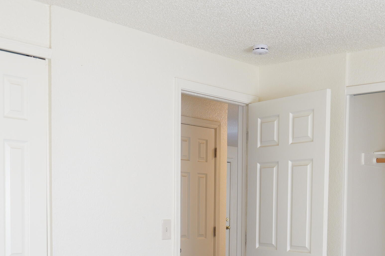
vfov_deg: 22.0
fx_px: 642
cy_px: 241
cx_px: 182
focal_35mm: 60
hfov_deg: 33.4
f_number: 5.6
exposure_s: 1/60
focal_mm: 31
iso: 1600
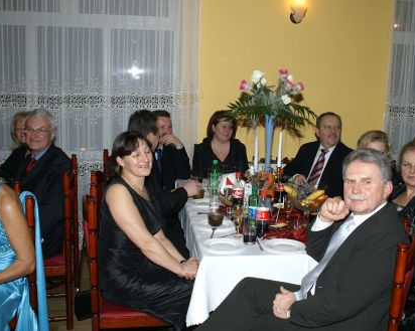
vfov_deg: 36.5
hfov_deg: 44.8
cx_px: 230
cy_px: 166
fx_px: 503
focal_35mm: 41
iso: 200
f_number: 5.6
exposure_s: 1/60
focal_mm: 24
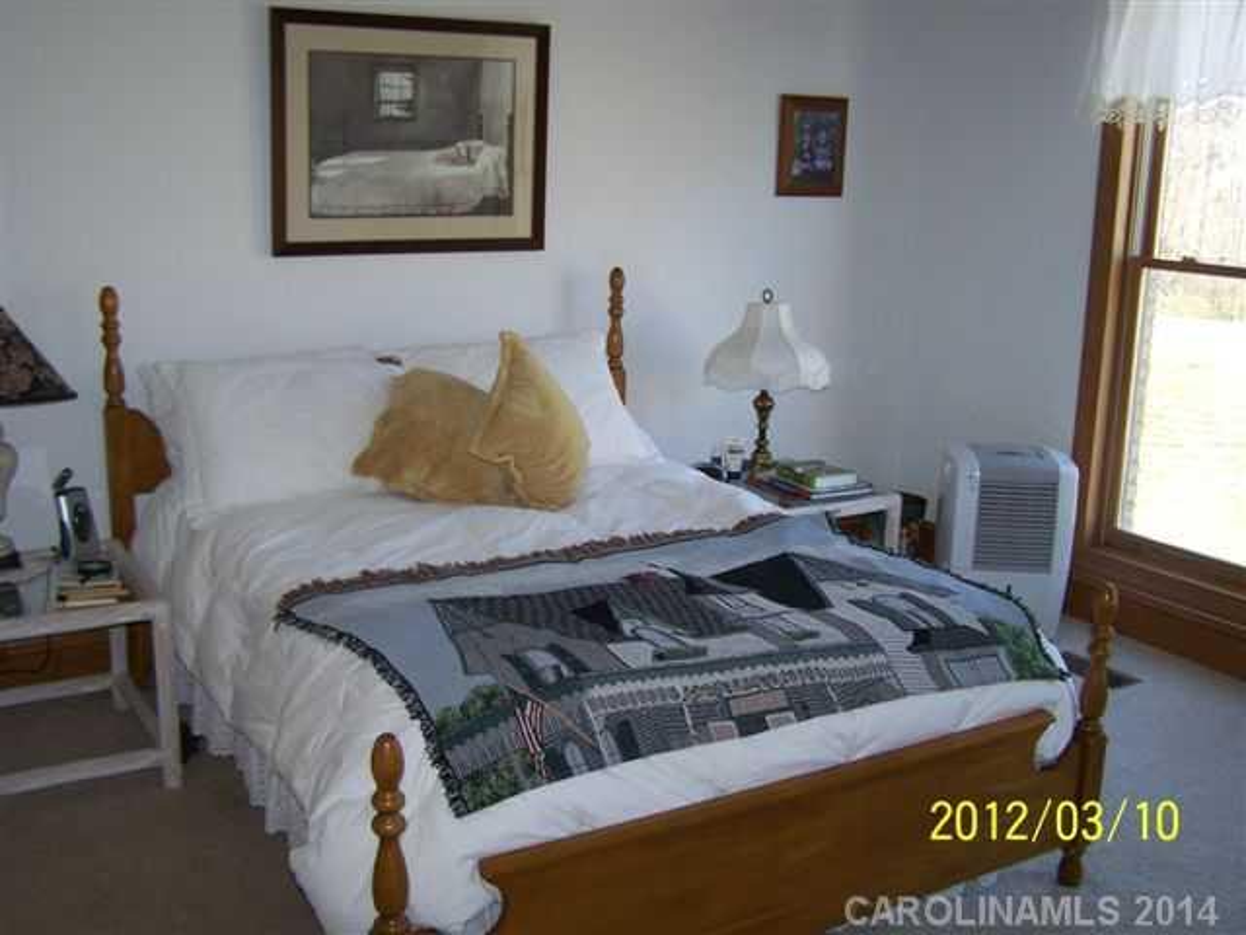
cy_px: 468
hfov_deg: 49.0
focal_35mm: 38
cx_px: 623
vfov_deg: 37.7
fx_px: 1368
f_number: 2.8
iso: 80
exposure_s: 1/60
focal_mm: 6.3
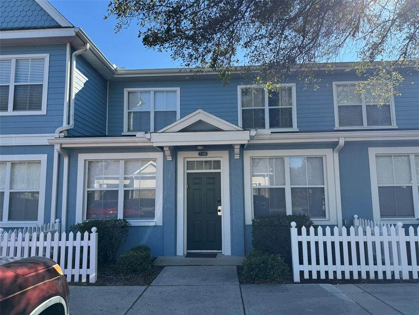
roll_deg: -0.4
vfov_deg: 56.8
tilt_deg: +5.7
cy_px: 158
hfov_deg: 71.6
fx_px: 291
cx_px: 210
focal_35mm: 24
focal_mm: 6.76
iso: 80
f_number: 1.78
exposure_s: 1/1456
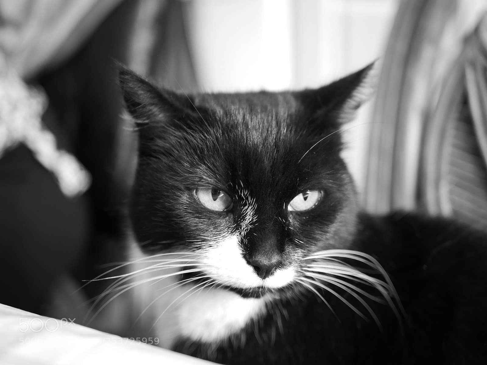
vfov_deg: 29.1
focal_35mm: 50
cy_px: 182
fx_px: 703
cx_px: 244
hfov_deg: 38.2
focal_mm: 25
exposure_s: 1/30
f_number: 1.7
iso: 800
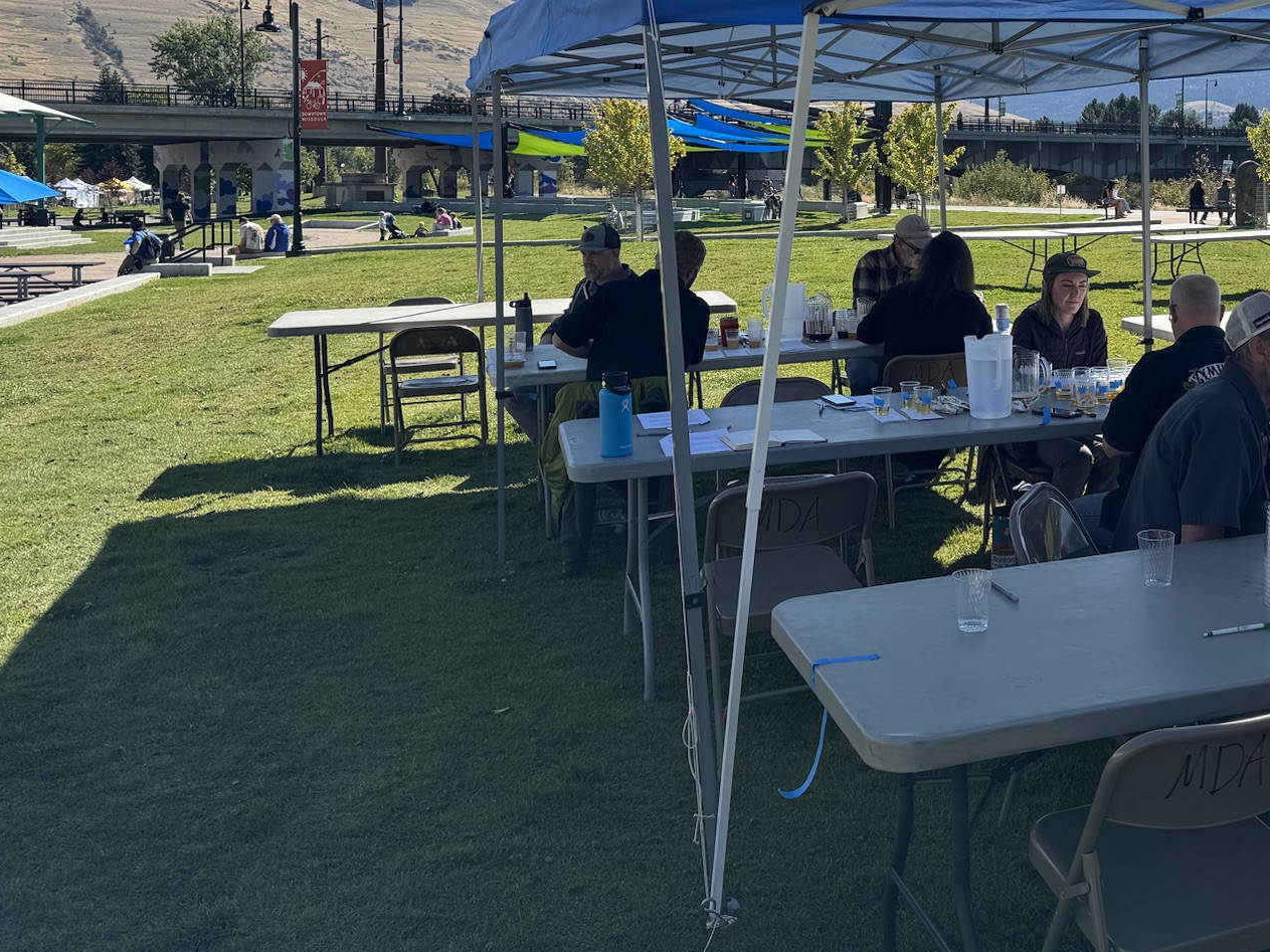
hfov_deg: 47.2
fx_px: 1394
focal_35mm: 38
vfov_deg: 36.8
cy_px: 231
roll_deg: +0.6
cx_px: 947
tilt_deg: -1.5
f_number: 1.78
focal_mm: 6.76
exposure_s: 1/3247
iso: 80
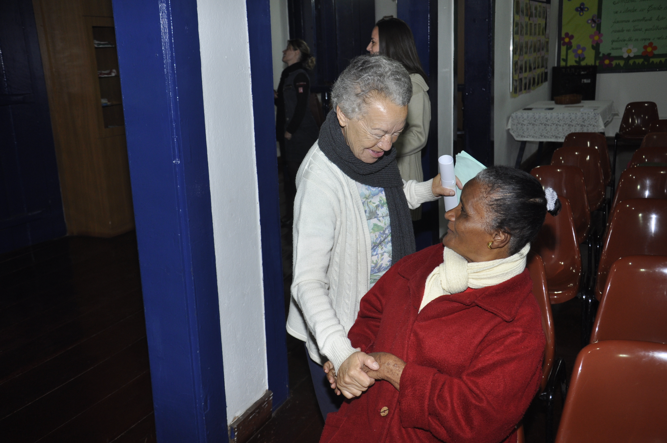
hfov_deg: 51.3
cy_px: 222
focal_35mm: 38
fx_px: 694
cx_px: 334
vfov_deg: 35.4
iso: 400
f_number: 5
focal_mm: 25
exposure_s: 1/60
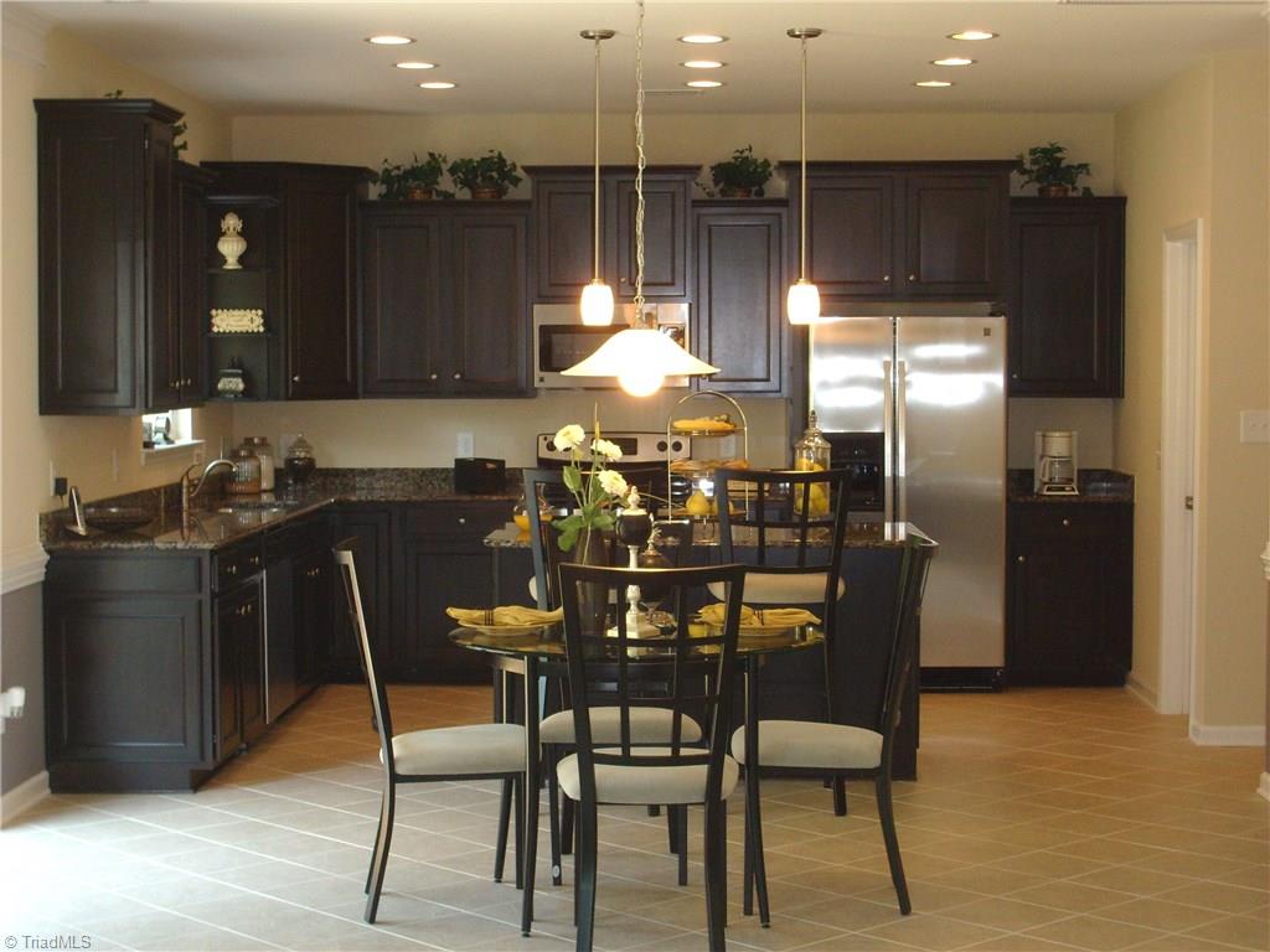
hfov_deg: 31.7
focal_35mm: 61
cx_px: 635
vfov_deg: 24.0
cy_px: 476
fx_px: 2238
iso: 160
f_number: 3.6
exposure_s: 1/60
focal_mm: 10.3
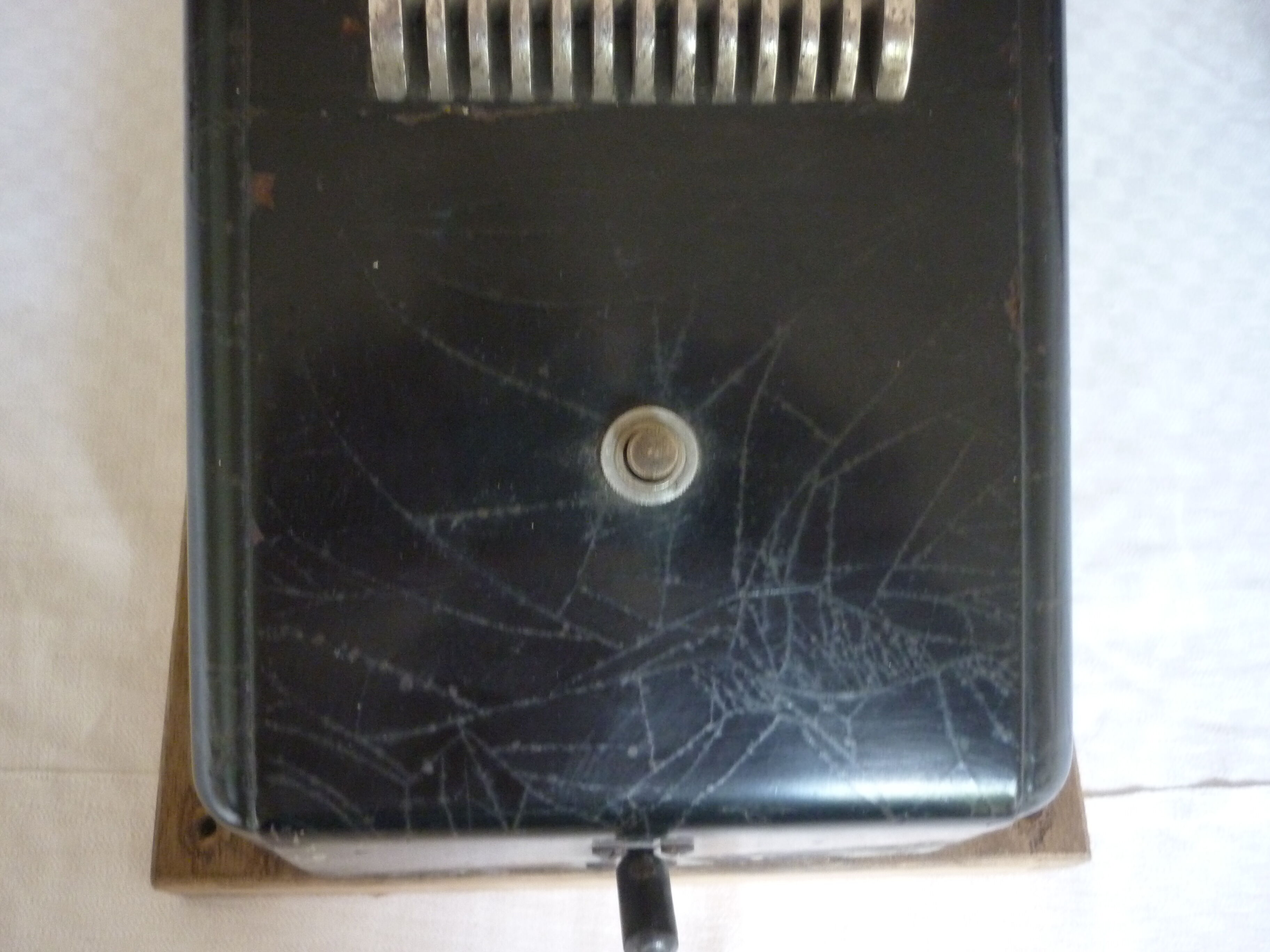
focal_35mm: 33
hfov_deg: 55.4
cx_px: 635
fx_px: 1211
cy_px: 476
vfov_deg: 42.9
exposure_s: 1/8
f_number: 2.8
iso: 400
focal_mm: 5.5
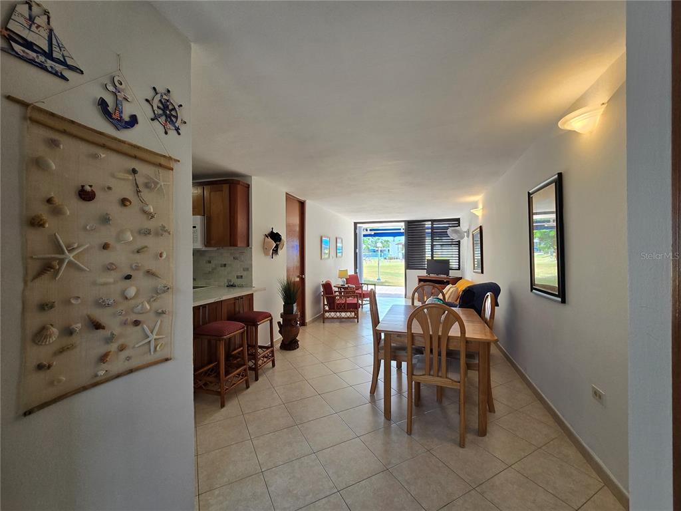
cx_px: 340
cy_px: 256
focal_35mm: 13
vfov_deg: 89.9
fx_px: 256
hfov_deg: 106.2
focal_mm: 2.2
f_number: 2.2
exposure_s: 1/120
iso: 64
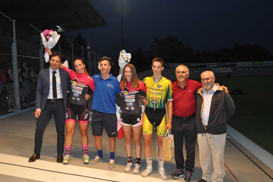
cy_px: 104
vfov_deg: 37.8
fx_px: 265
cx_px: 133
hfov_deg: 54.4
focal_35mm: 35
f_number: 3.5
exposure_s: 1/200
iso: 280
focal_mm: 20
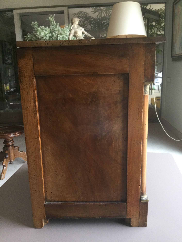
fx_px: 217
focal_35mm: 31
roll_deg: +0.9
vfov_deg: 58.4
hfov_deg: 45.4
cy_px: 121
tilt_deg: -13.2
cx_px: 91
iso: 100
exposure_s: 1/30
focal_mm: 3.3
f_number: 2.4
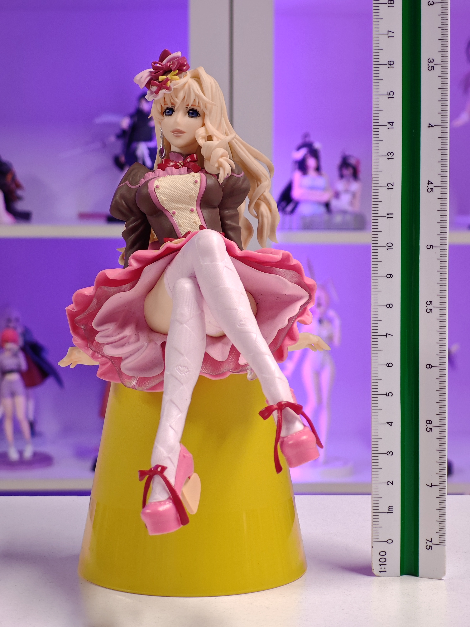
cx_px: 235
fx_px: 1448
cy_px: 314
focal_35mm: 80
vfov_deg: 24.4
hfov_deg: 18.4
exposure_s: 1/18.7
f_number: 2.4
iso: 400
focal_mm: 7.48
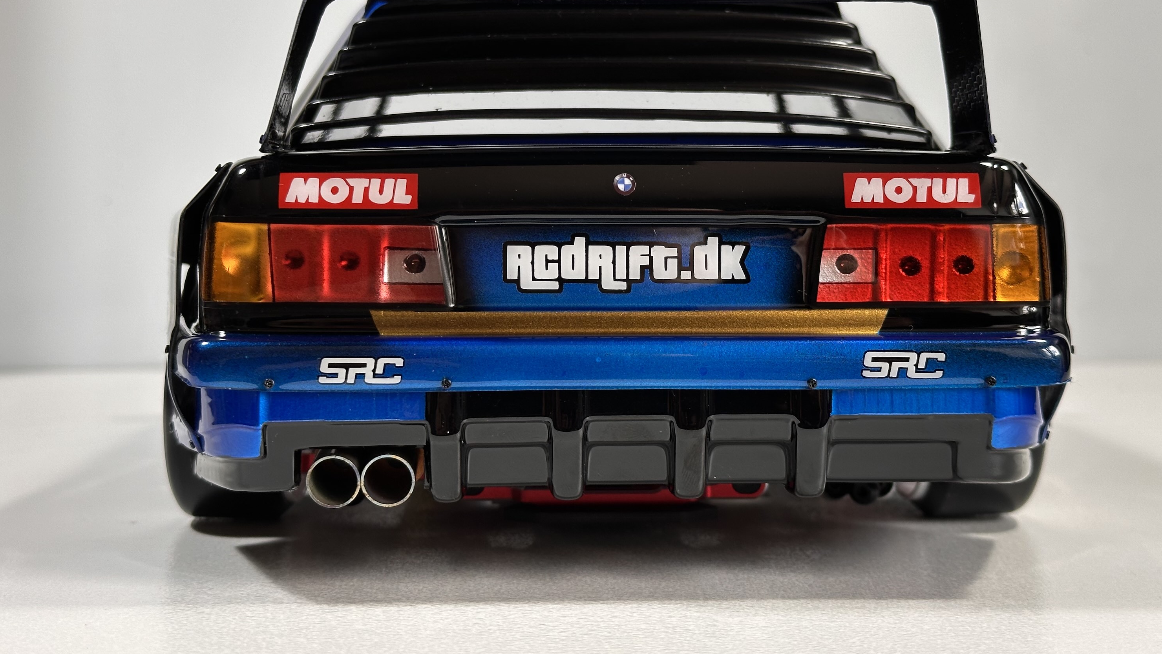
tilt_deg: -1.7
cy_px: 254
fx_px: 1633
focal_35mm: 53
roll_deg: -0.7
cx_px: 587
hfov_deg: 39.2
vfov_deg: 22.6
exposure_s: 1/100
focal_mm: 6.86
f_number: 1.78
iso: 80
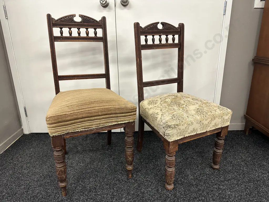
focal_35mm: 24
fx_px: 187
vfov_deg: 56.8
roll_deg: +1.0
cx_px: 134
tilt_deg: -19.1
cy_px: 101
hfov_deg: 71.6
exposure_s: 1/100
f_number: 1.78
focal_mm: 6.86
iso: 200
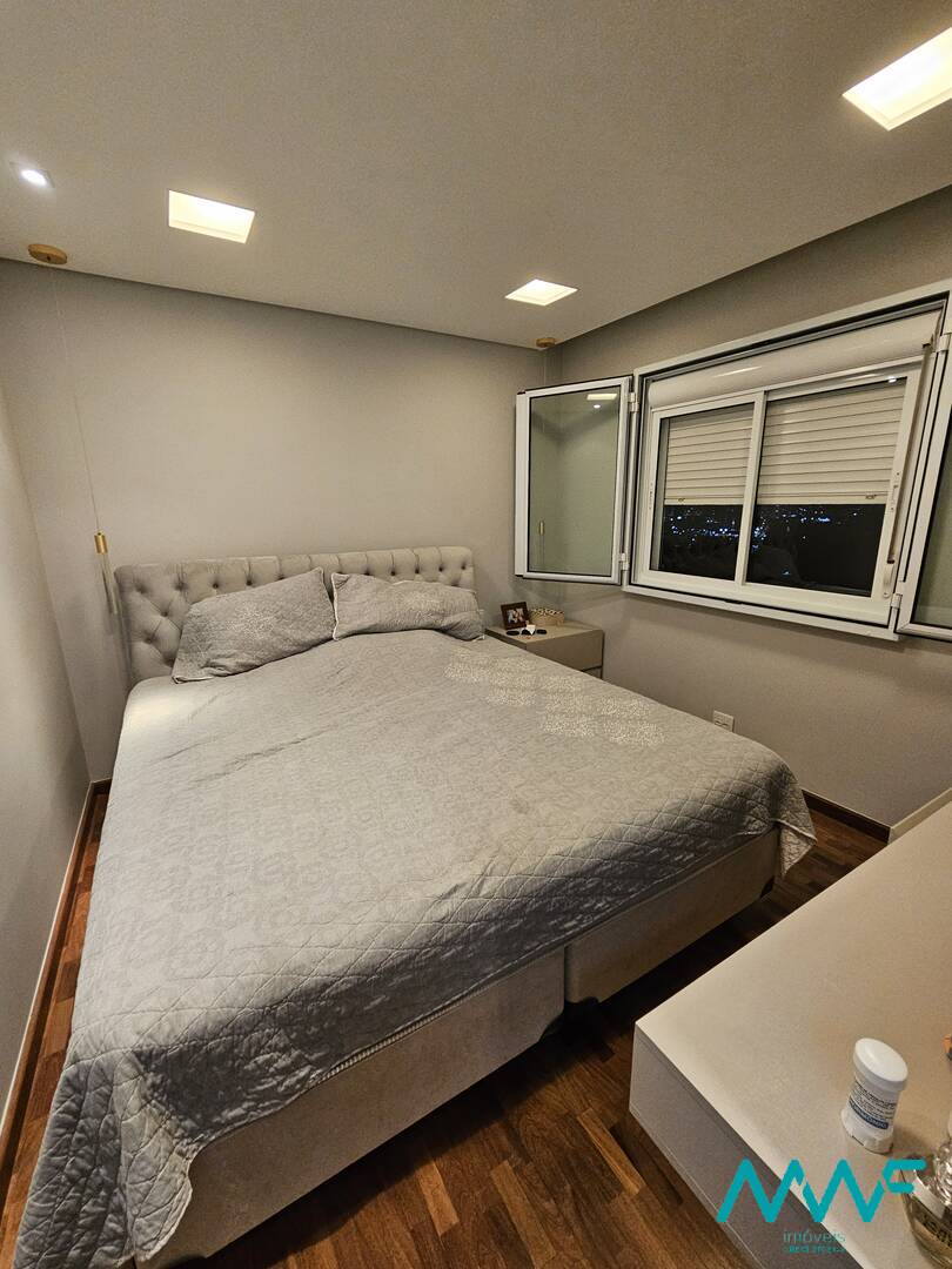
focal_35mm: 13
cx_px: 476
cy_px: 634
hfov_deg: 89.9
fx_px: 477
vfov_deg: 106.2
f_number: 2.2
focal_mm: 2.2
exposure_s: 1/60
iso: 250
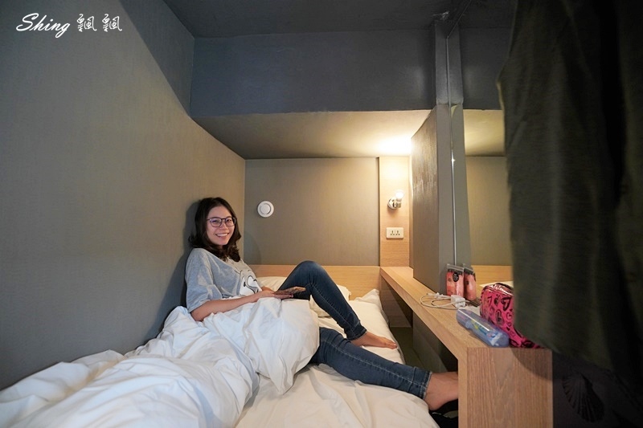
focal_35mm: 16
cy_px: 214
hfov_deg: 96.7
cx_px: 322
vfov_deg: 73.7
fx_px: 286
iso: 1250
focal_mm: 16
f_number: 4
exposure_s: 1/4
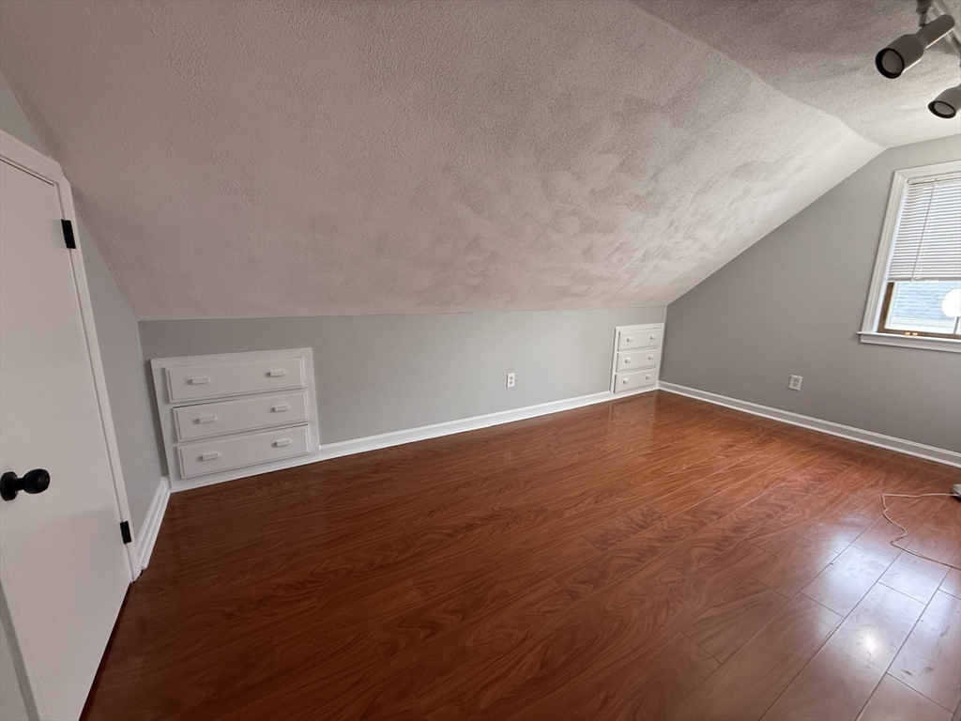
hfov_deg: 102.1
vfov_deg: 85.7
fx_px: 389
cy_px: 360
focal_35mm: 14
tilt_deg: -11.3
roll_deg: -1.7
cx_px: 480
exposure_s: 1/60
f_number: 2.2
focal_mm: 2.22
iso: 250
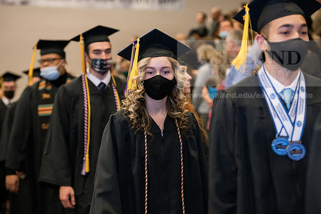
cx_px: 160
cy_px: 107
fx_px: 892
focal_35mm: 100
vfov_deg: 13.7
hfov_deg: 20.4
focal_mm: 100
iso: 1600
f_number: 3.5
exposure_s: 1/200
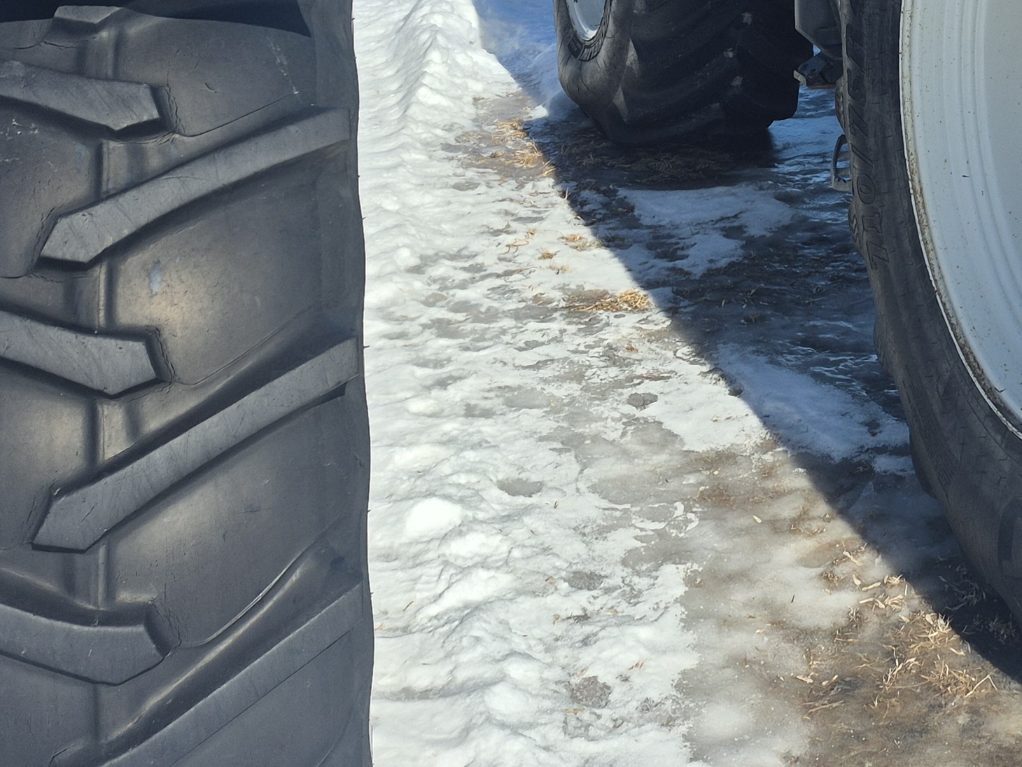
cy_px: -267
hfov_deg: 27.2
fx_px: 1860
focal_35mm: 63
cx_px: 1223
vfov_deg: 20.9
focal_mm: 5.4
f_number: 1.8
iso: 25
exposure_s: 1/2176
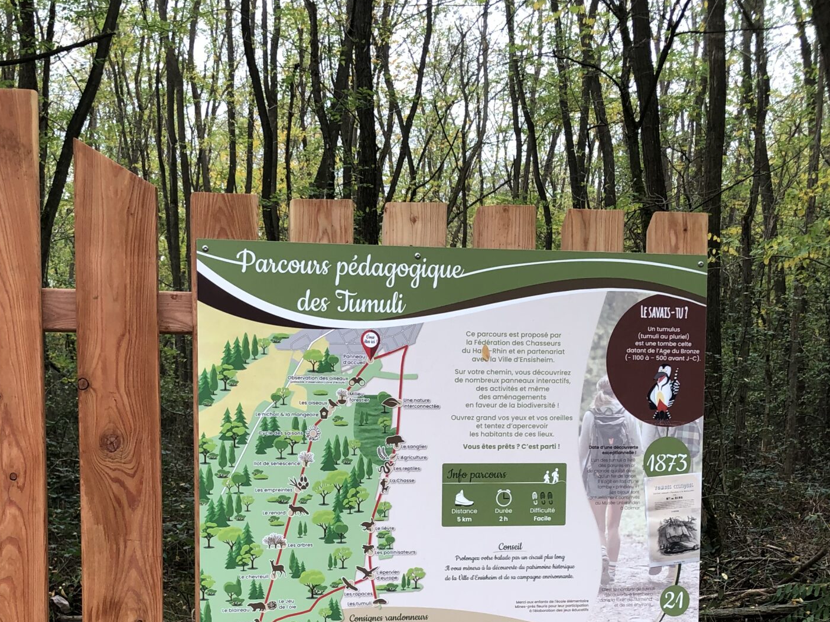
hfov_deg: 37.4
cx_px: 369
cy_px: 539
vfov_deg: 27.7
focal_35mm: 51
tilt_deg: -5.2
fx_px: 1223
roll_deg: -1.4
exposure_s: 1/120
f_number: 1.8
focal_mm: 3.99
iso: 32
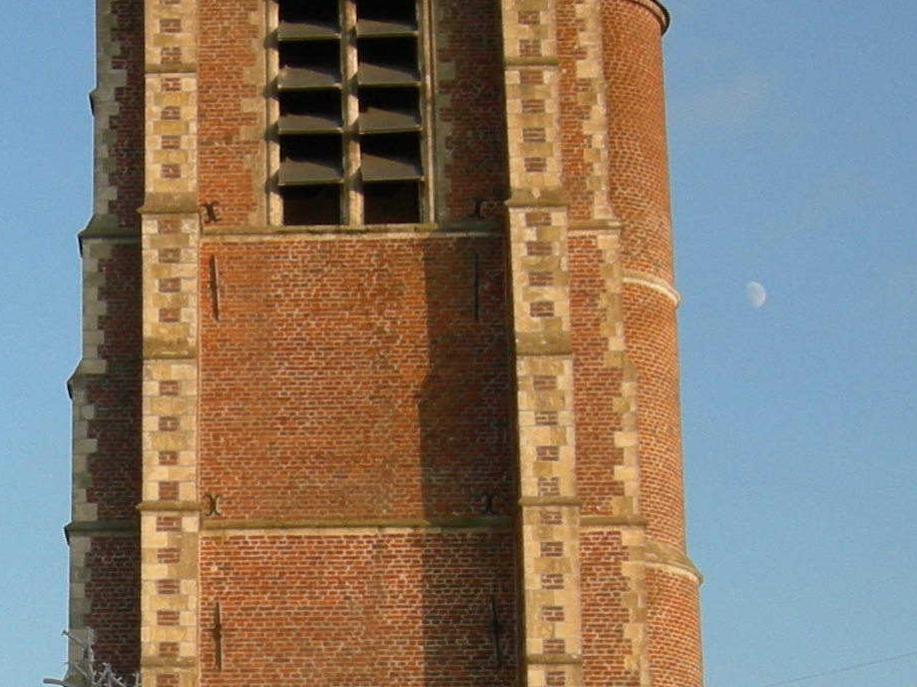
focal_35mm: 102
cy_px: 643
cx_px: -28
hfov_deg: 18.7
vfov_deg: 14.3
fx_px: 2702
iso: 64
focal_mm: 7.5
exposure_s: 1/170
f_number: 6
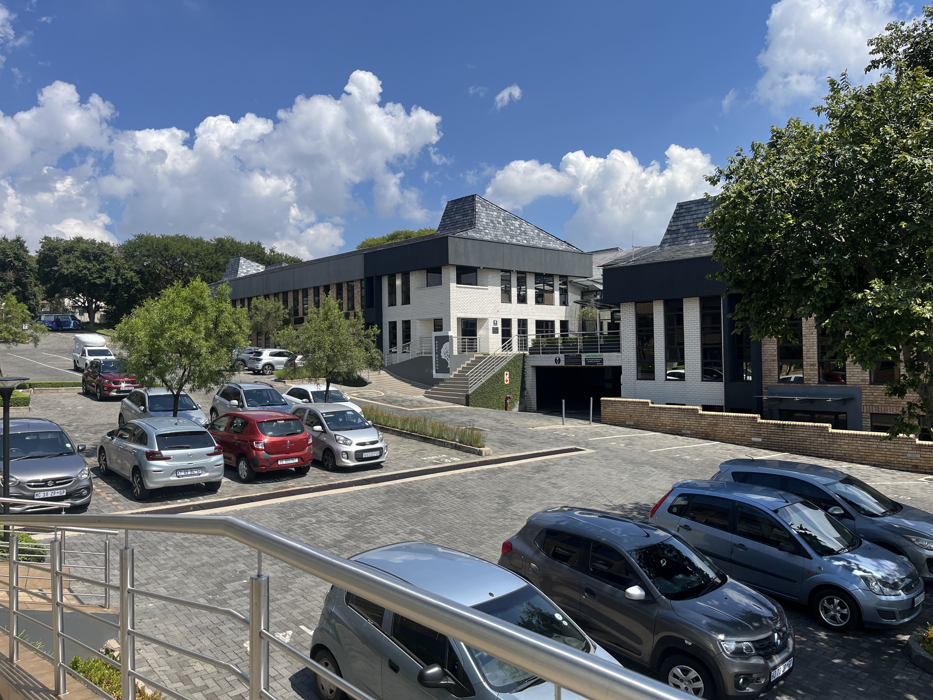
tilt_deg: +2.0
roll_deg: +0.2
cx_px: 466
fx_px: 701
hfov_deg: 67.3
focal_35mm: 26
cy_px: 350
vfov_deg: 53.1
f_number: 1.6
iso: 50
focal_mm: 5.1
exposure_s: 1/3745
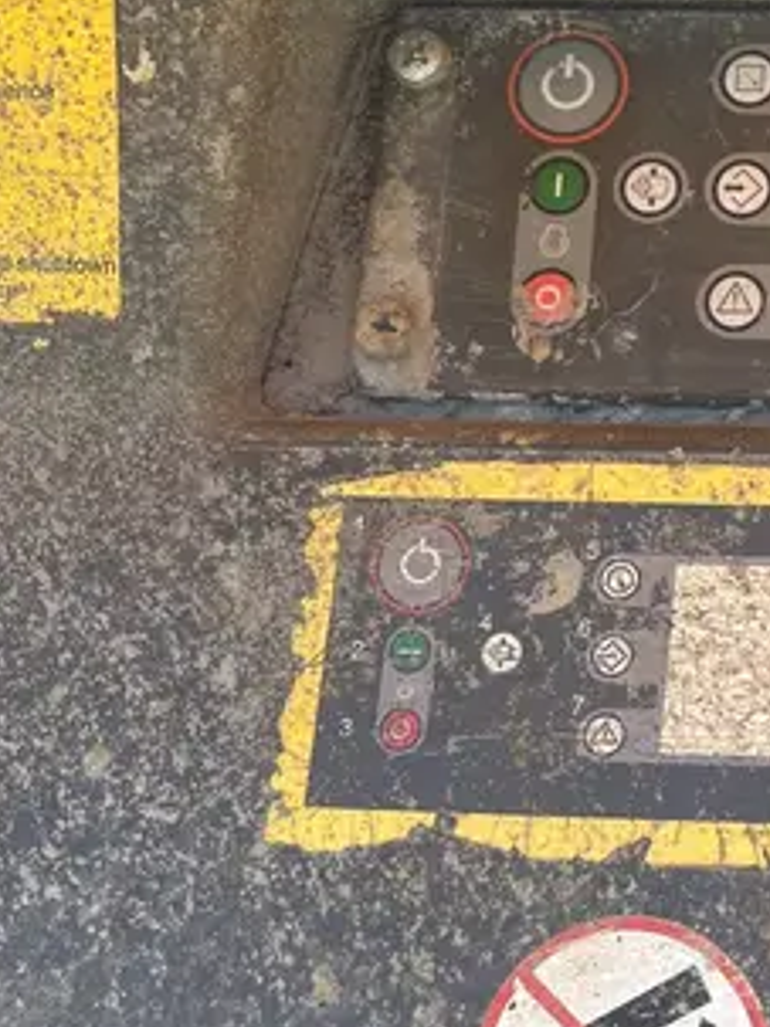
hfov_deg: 21.6
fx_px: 1870
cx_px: 923
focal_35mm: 63
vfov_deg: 30.6
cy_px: 381
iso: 50
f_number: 1.6
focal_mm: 5.1
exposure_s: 1/400
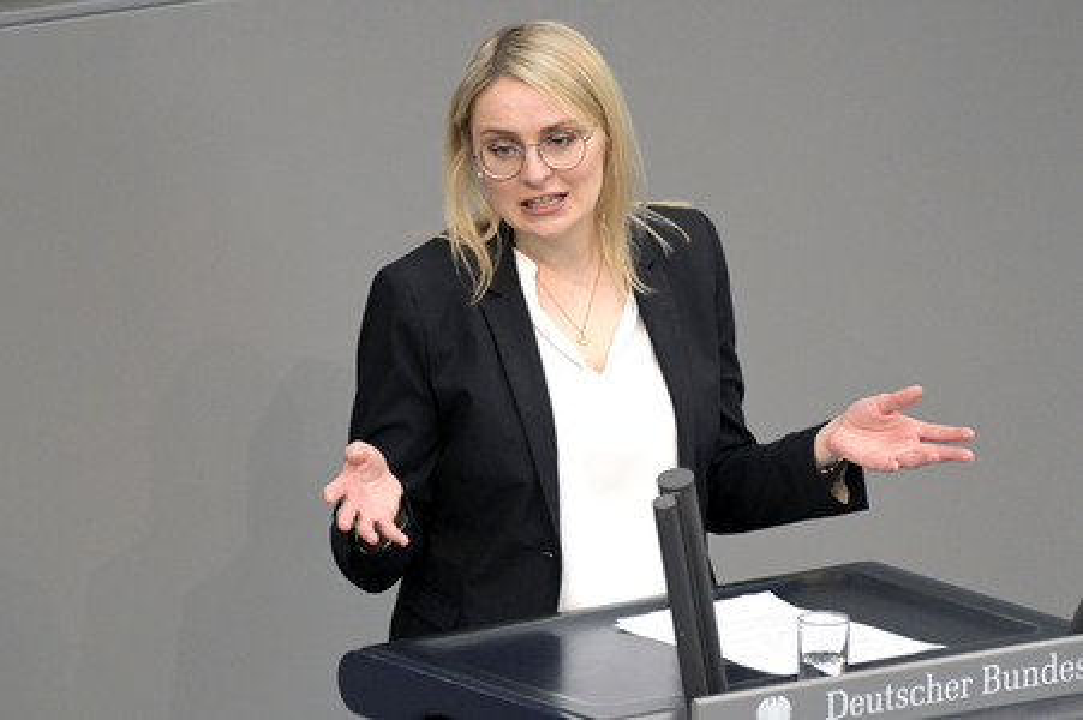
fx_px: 12325
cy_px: 360
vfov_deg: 3.3
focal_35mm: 410
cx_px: 542
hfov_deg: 5.0
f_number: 5.6
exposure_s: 1/500
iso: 10000
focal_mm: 410
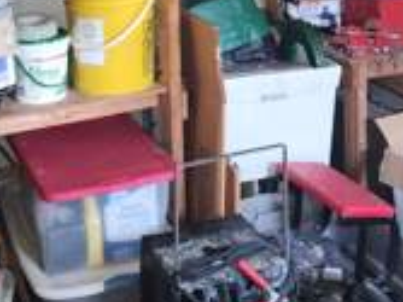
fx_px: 768
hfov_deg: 29.4
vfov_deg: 20.2
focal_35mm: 66
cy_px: -99
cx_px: 181
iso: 125
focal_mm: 6.4
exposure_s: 1/15
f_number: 1.8
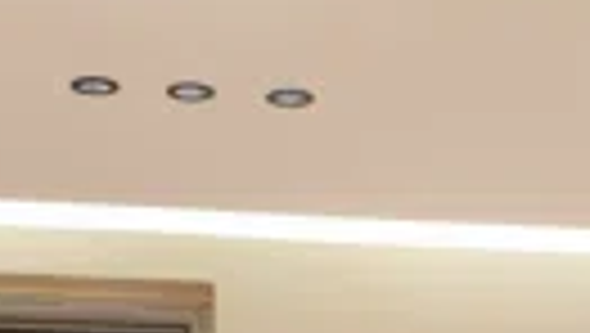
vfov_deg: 8.1
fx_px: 2161
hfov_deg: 15.5
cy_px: 832
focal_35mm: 138
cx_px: 360
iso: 125
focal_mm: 4.3
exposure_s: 1/60
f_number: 2.4
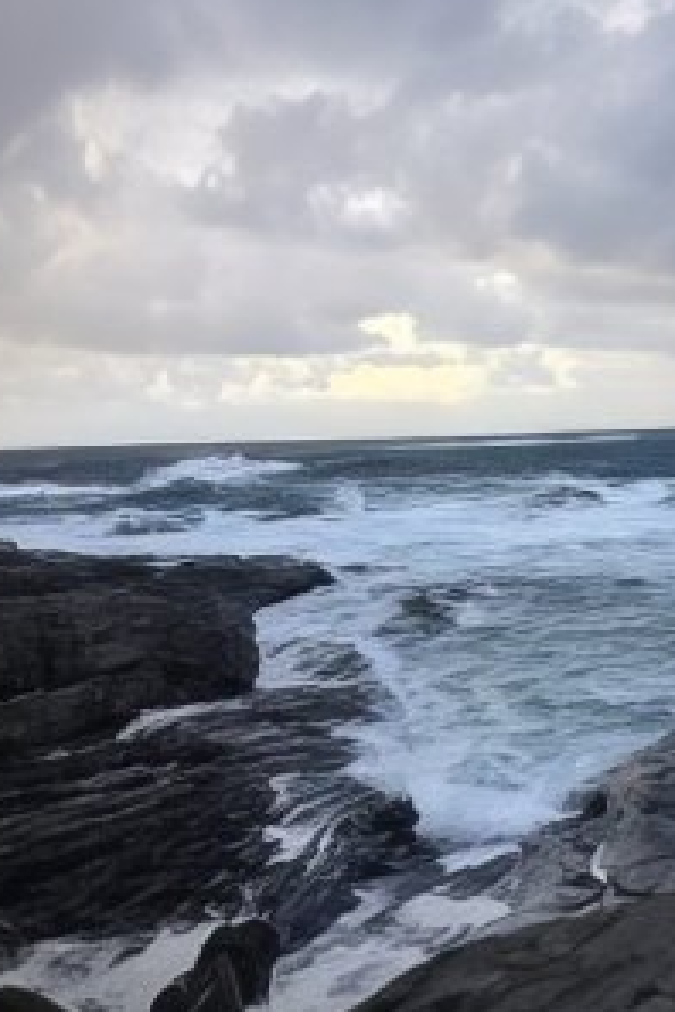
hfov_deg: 26.8
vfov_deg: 40.3
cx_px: 576
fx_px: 1378
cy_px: 508
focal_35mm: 49
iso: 50
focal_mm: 4.3
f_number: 2.4
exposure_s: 1/226
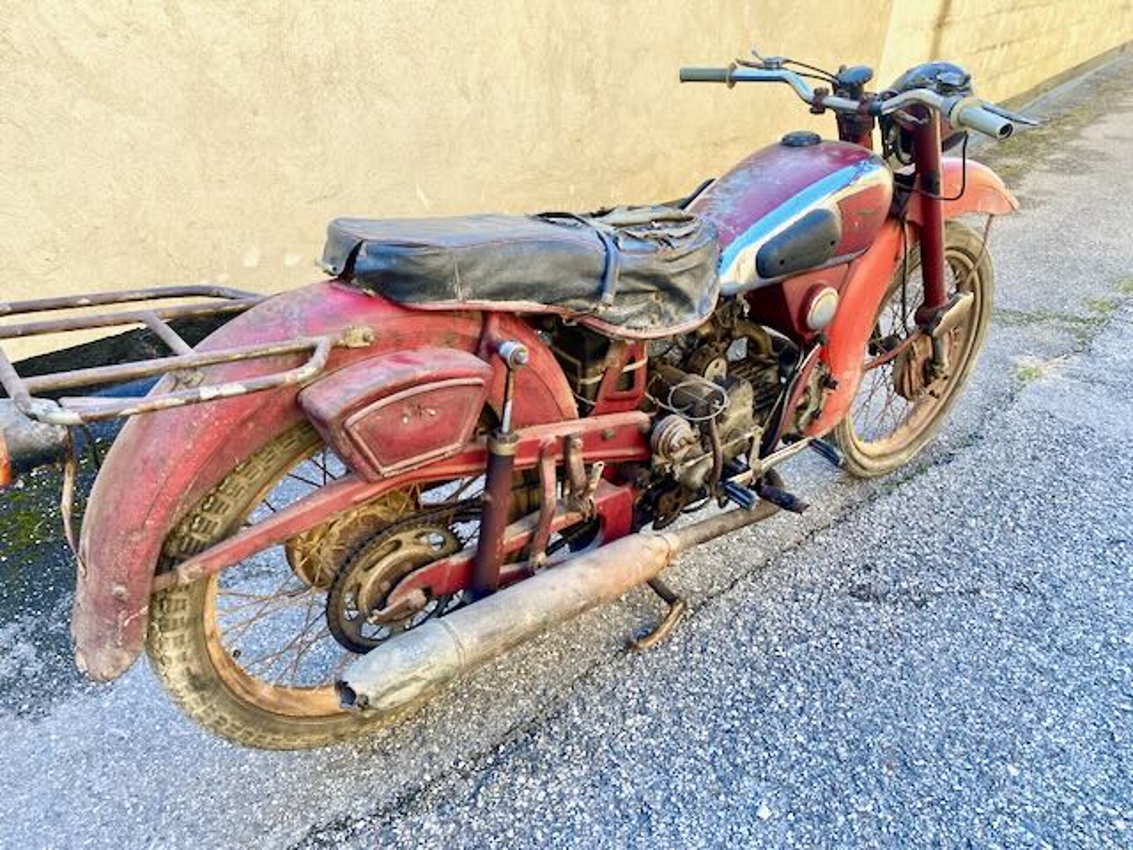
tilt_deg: -28.3
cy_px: 425
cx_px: 566
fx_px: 851
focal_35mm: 26
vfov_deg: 53.1
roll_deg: -0.5
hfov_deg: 67.3
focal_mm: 4.25
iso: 32
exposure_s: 1/184
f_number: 1.8
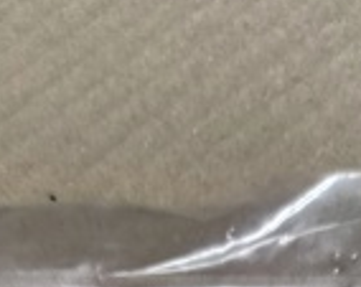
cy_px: 531
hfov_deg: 25.1
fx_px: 810
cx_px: 196
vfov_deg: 16.5
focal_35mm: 76
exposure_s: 1/50
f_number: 1.65
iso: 400
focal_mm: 6.14
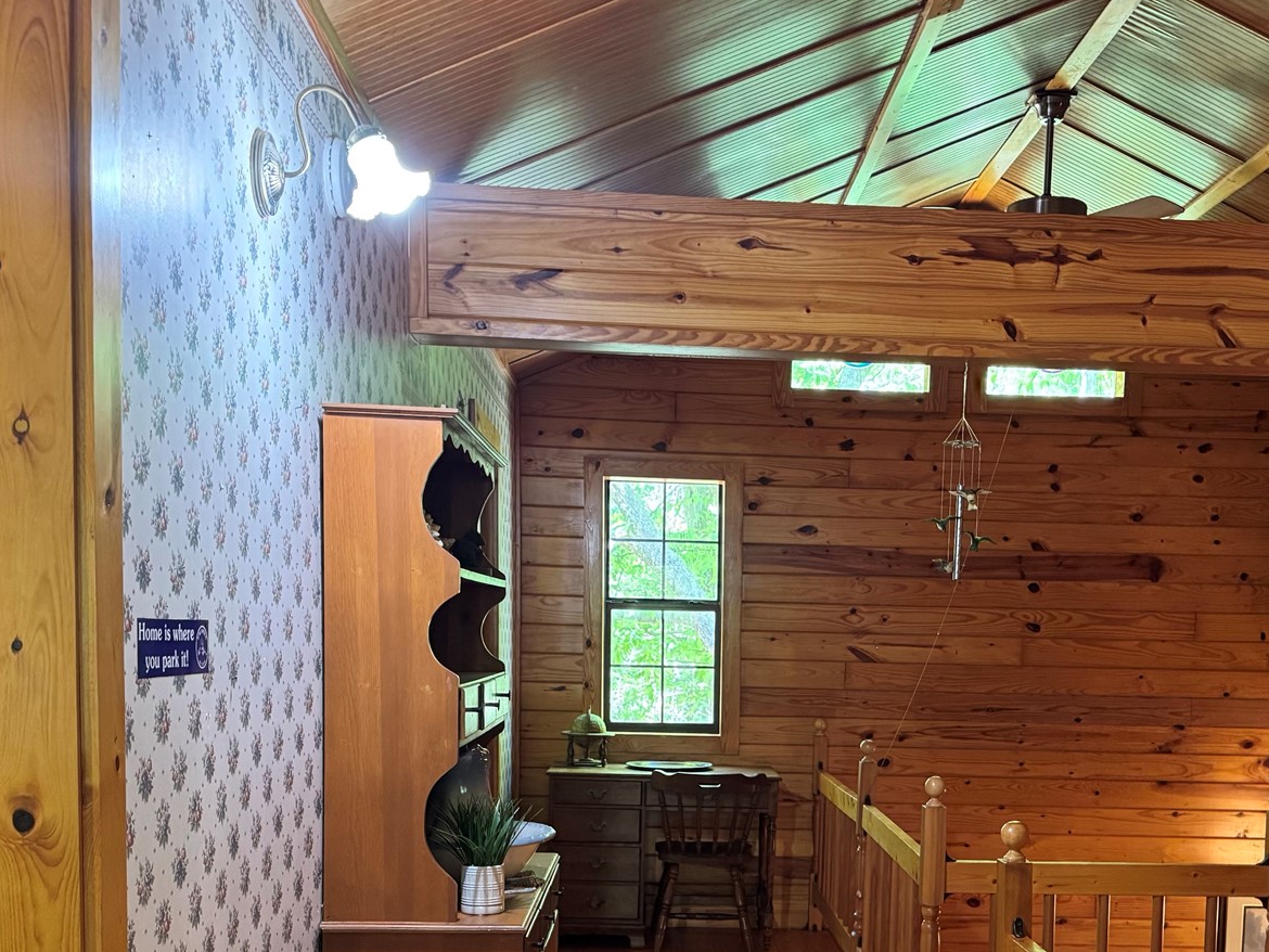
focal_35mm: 42
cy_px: 767
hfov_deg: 44.5
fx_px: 1540
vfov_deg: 33.3
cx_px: 773
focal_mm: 6.76
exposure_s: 1/60
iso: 640
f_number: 1.78
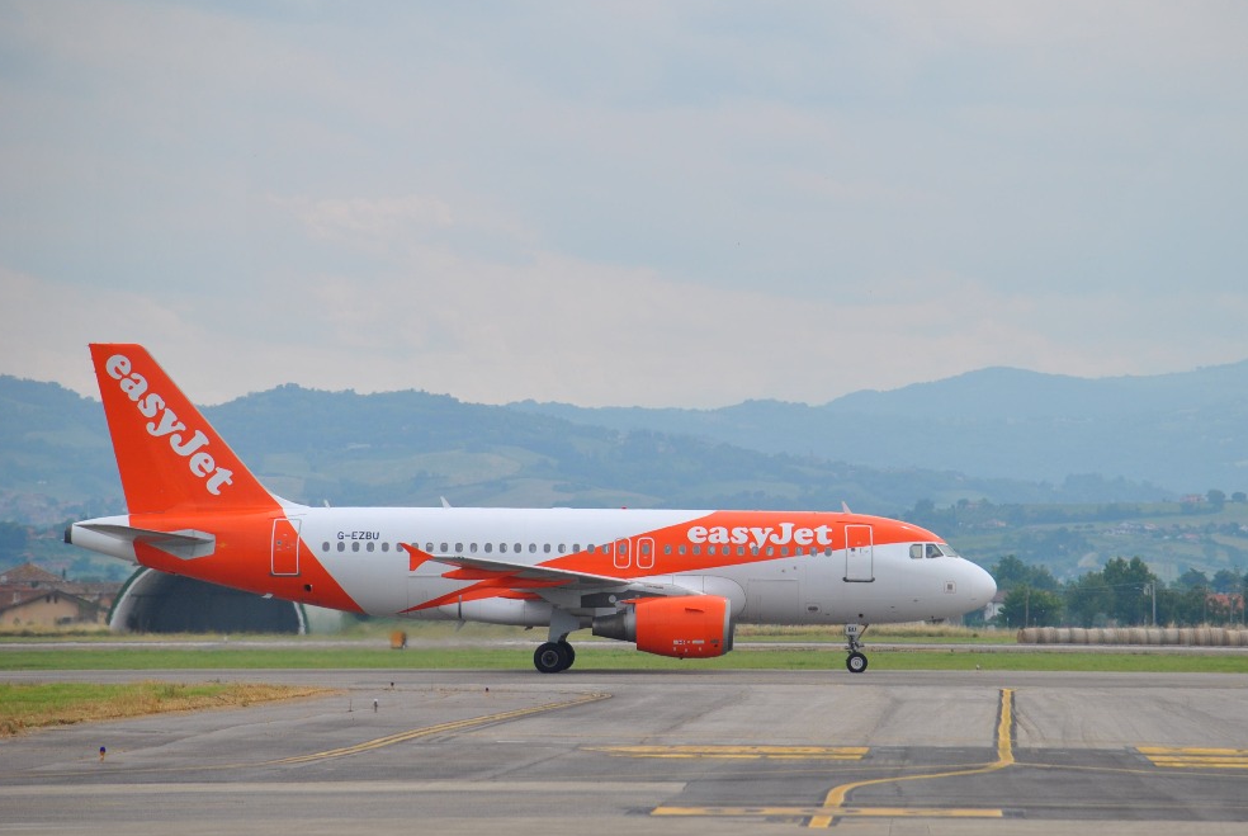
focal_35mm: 256
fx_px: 8886
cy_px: 394
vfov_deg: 5.4
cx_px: 743
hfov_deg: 8.0
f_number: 5
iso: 200
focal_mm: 140
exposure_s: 1/1600
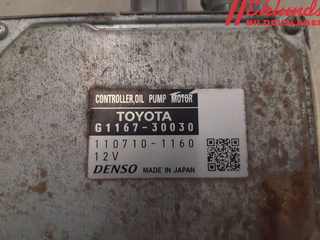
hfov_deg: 65.3
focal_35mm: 27
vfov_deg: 51.4
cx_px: 158
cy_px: 123
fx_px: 250
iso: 125
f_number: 1.7
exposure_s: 1/50
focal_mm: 3.93
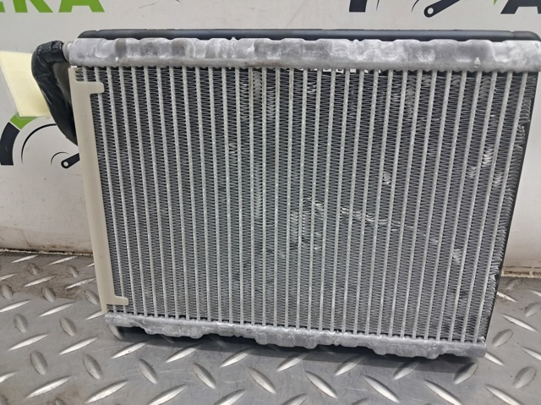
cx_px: 270
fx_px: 422
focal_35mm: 27
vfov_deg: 51.3
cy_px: 202
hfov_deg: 65.4
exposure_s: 1/50
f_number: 1.8
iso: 200
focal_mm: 4
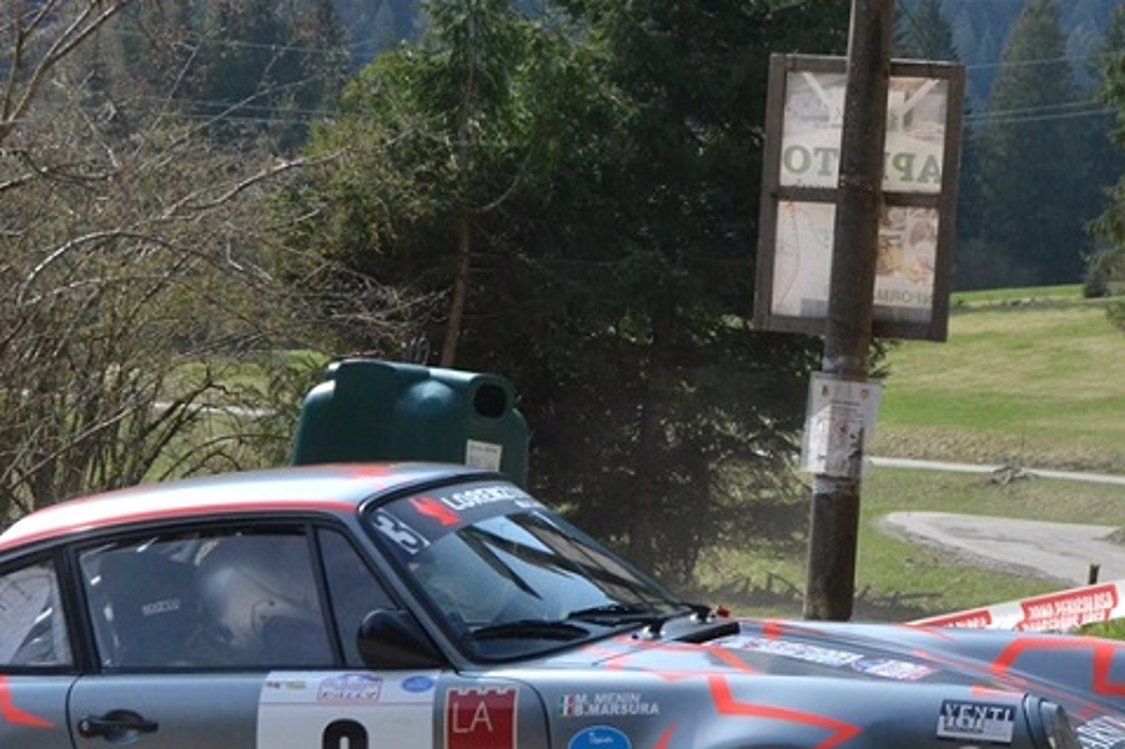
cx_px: 395
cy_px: 582
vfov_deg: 10.8
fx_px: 3965
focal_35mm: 127
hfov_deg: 16.1
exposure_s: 1/2500
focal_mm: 45
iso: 1600
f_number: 8
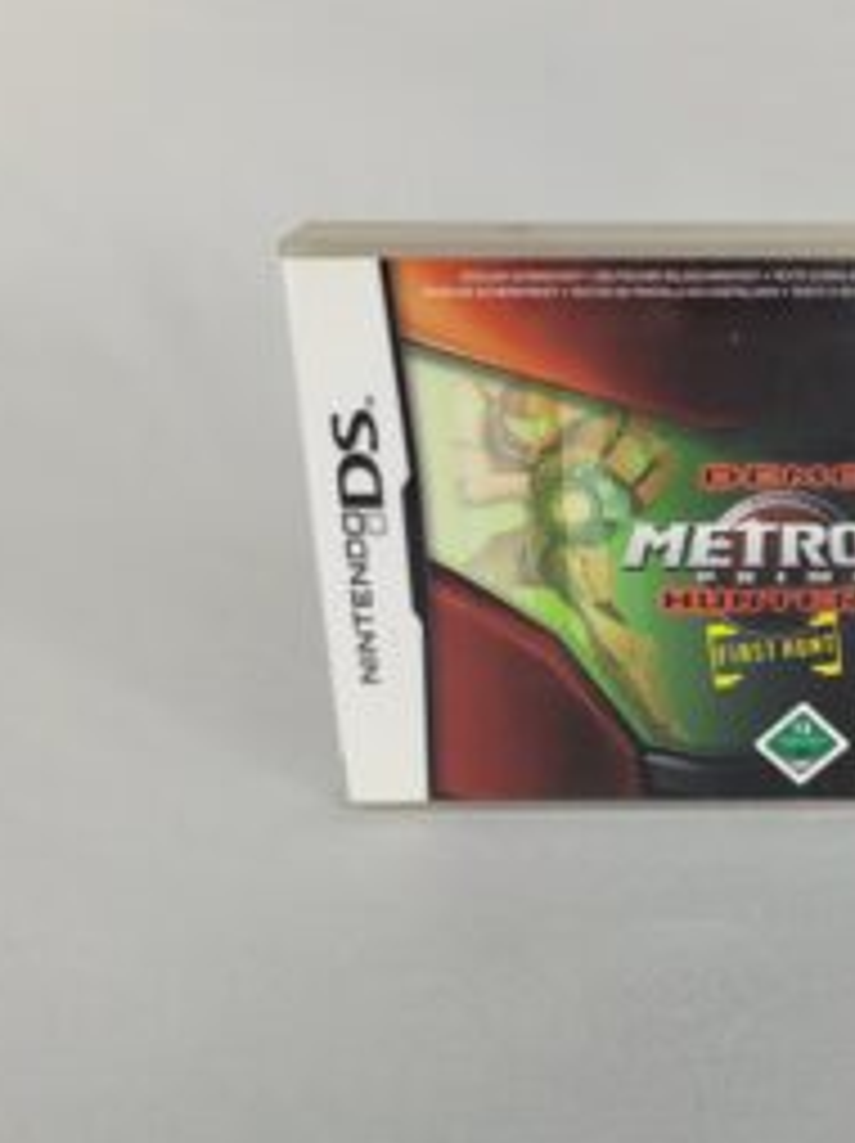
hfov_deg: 34.3
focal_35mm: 41
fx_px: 1353
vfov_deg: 45.7
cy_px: 644
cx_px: 644
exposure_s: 1/217
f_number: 1.8
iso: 40
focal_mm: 5.4
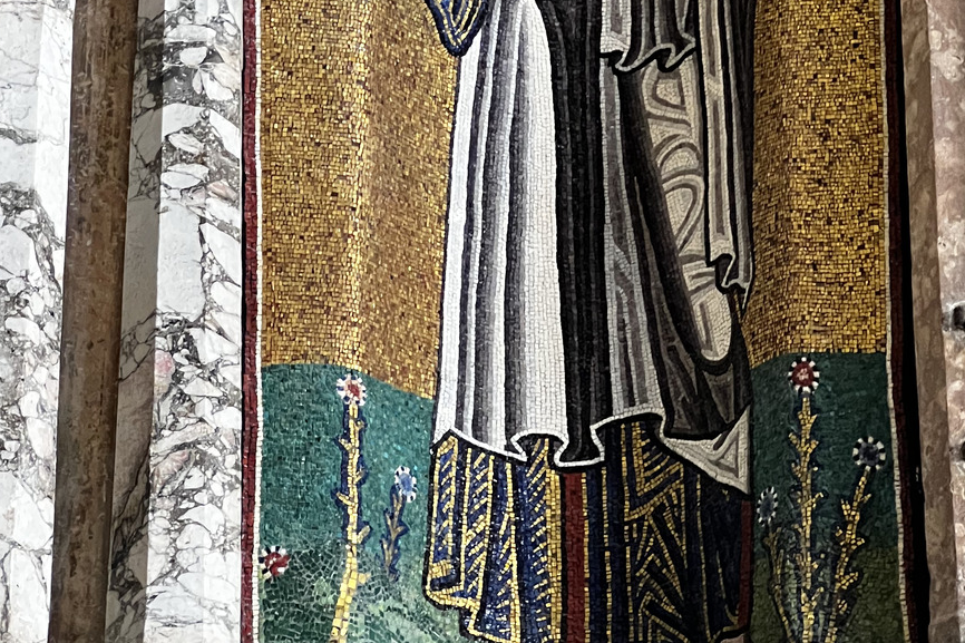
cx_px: 573
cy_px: -35
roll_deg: -0.3
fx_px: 3966
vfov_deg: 9.2
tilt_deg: +28.7
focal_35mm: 148
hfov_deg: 13.9
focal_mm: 9
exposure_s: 1/33
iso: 800
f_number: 2.8
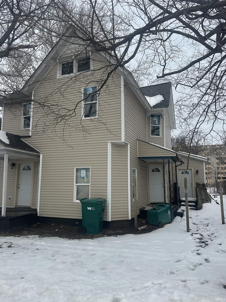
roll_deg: -0.9
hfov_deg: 56.8
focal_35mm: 24
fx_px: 209
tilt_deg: +8.4
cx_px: 113
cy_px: 151
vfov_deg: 71.6
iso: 80
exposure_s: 1/6211
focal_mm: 6.86
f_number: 1.78
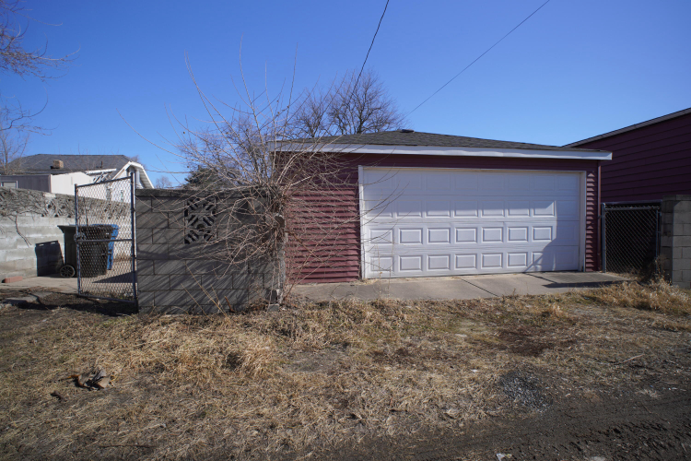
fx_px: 317
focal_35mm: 16
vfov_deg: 72.1
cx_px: 346
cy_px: 230
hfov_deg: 95.0
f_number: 4.5
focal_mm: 11
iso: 100
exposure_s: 1/800
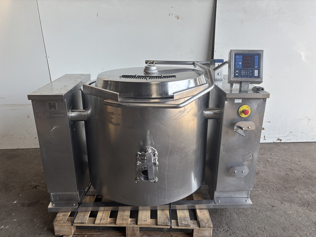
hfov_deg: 67.3
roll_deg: +1.0
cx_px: 158
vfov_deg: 53.1
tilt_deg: -19.6
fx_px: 237
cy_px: 118
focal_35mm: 26
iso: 50
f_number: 1.6
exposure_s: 1/413
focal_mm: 5.96
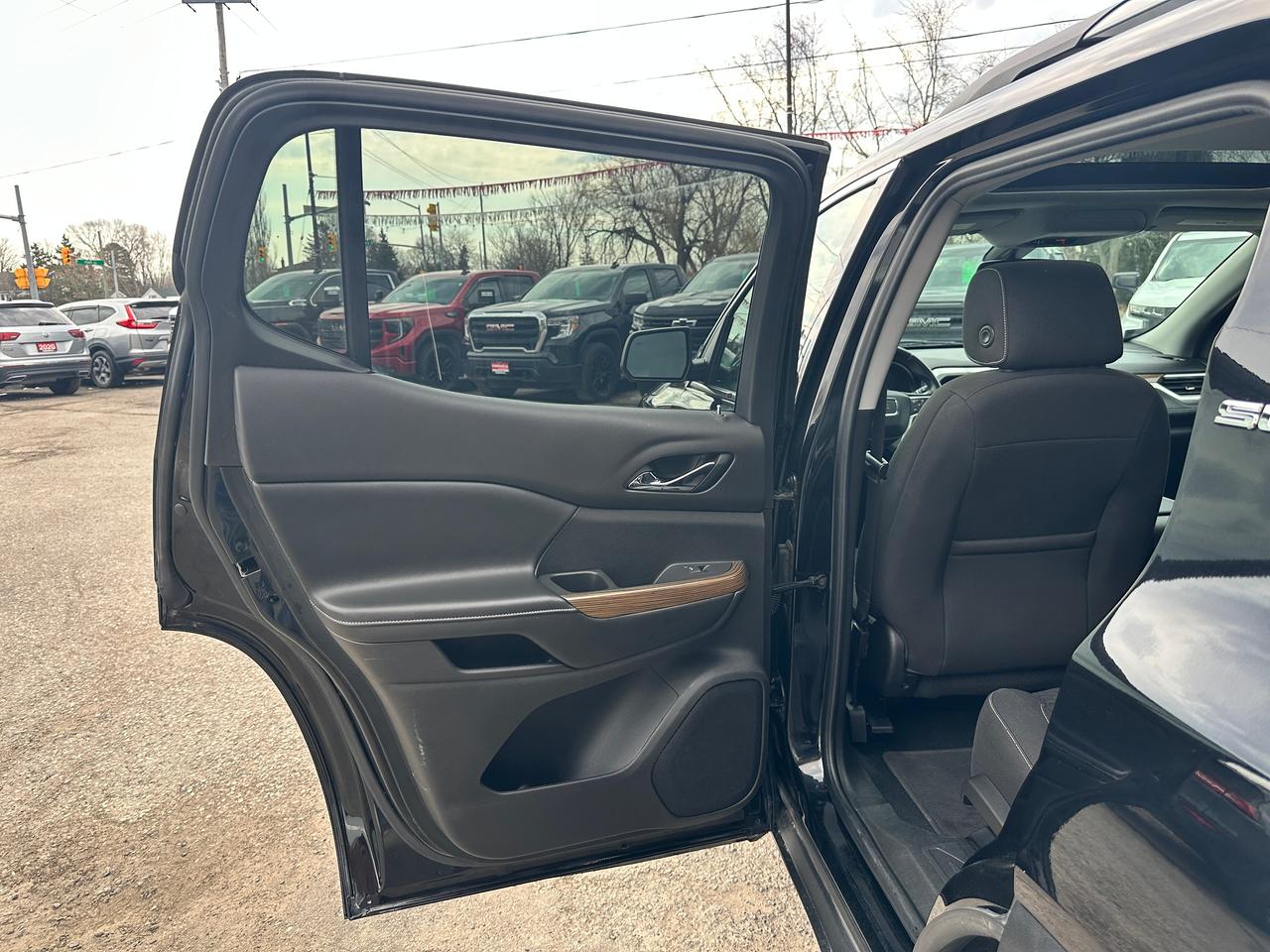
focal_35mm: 24
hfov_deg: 71.6
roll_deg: +1.8
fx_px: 881
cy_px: 476
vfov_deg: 56.8
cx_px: 635
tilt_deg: -11.2
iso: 80
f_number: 1.78
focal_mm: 6.86
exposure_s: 1/395
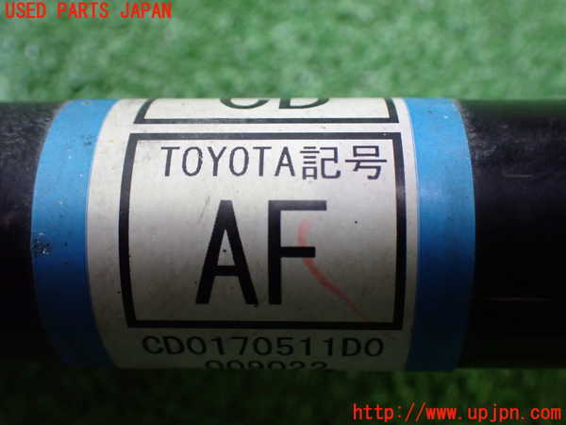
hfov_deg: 49.0
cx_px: 283
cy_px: 212
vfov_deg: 37.7
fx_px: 621
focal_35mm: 38
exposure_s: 1/60
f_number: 2.7
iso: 800
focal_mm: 6.83
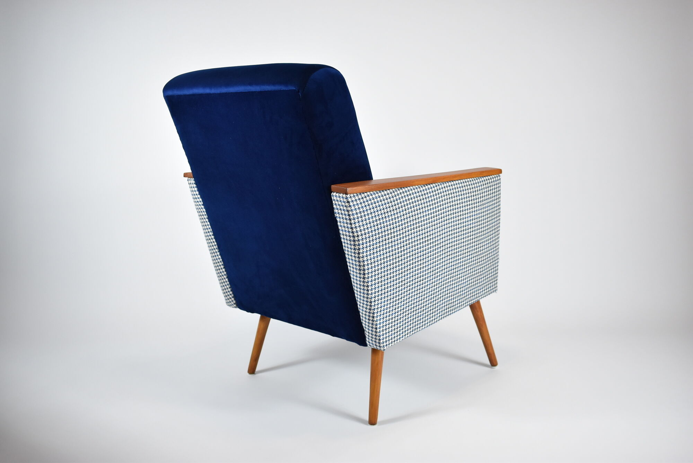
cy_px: 232
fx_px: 694
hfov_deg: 53.1
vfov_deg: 36.9
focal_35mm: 36
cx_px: 346
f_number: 4.5
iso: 800
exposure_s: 1/125
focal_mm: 24
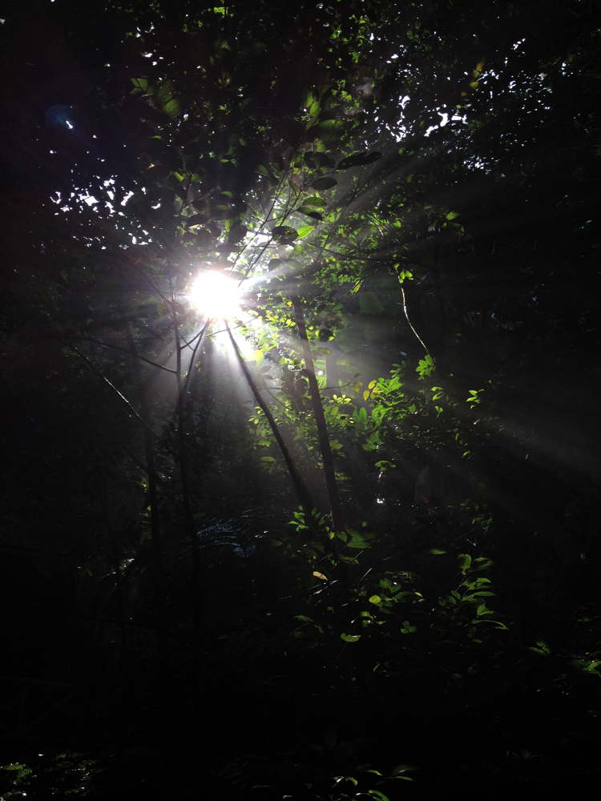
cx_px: 300
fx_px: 810
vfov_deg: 52.6
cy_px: 400
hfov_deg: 40.7
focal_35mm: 35
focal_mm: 4.28
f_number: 2.4
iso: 64
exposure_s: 1/488
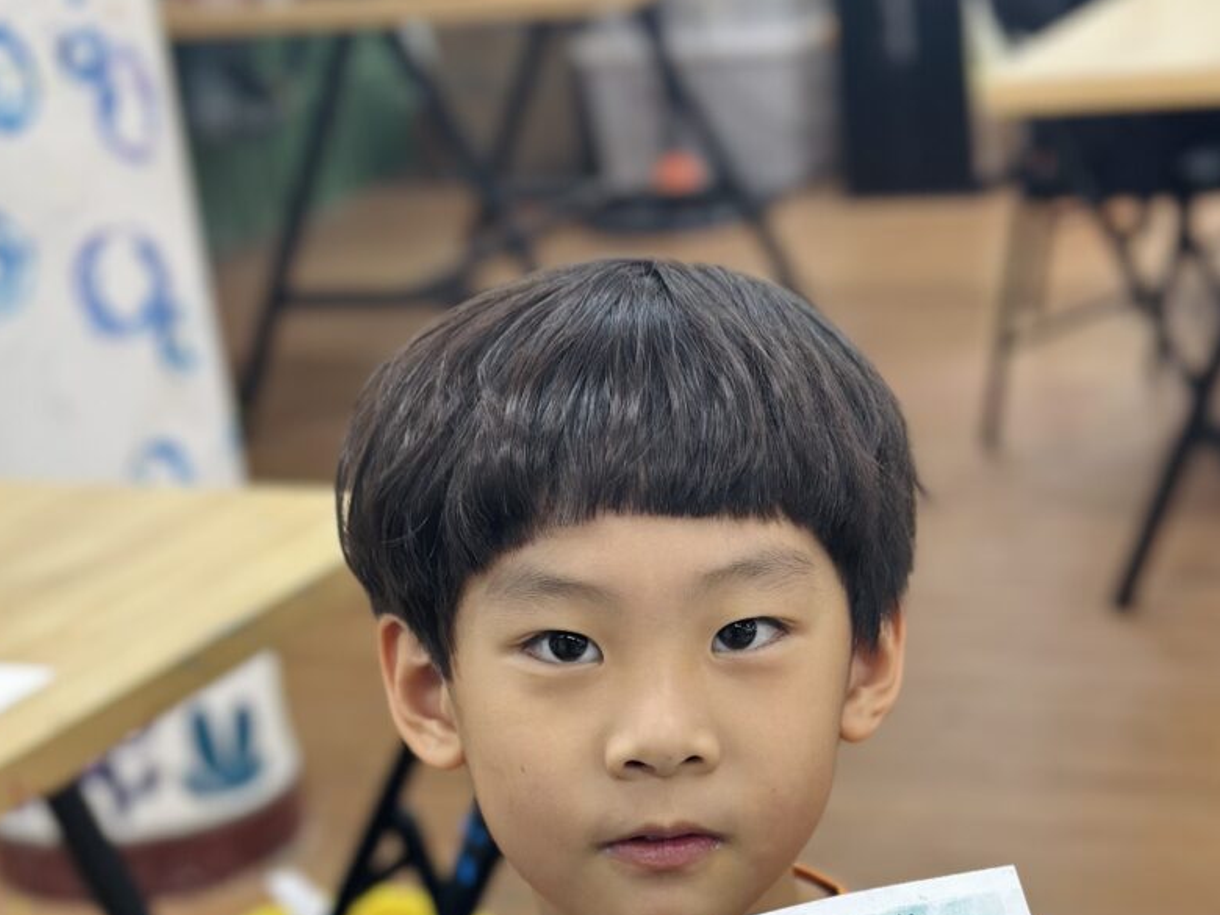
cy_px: 955
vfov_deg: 17.5
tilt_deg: -24.2
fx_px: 2890
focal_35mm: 82
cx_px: 613
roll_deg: +6.7
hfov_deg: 23.8
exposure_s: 1/146
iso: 64
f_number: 1.78
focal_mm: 6.86
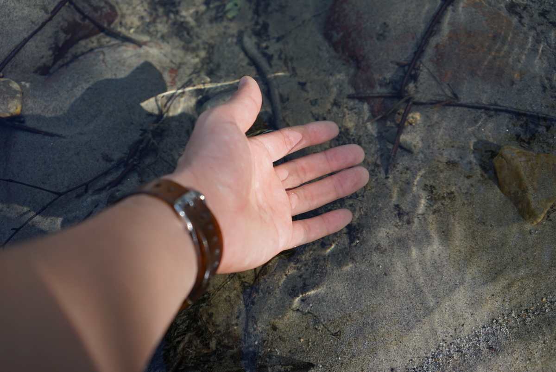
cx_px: 278
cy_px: 186
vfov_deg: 37.9
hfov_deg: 54.4
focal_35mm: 35
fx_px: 541
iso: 200
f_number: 4
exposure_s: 1/800
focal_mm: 35
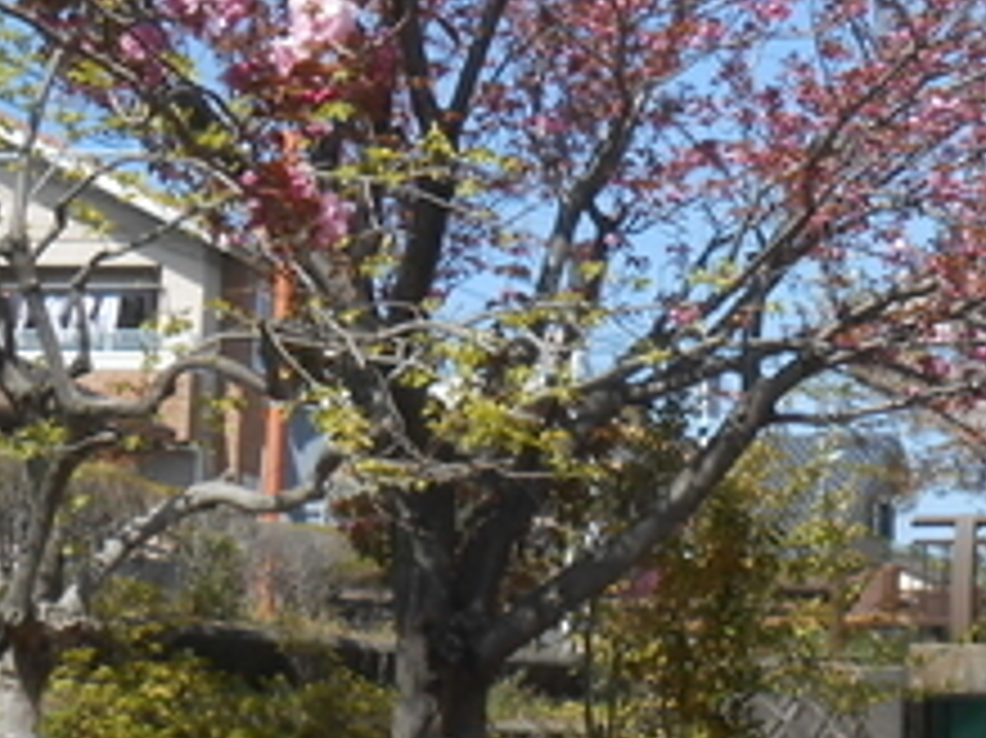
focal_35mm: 104
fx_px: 2961
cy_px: 189
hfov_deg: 17.9
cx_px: 1202
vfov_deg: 14.2
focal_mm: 6.8
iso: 80
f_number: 4.2
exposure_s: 1/500
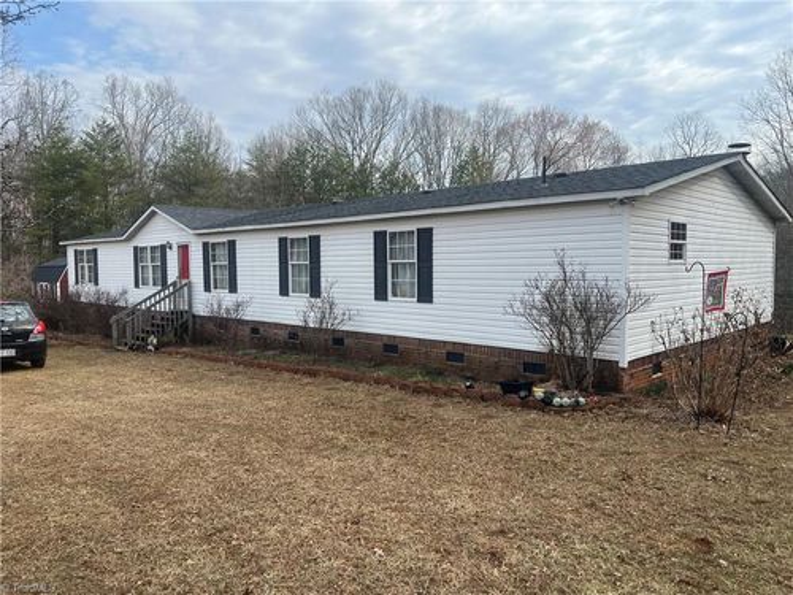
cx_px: 396
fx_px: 596
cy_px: 298
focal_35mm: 26
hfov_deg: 67.3
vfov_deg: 53.1
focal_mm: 5.7
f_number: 1.5
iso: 50
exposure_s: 1/2513
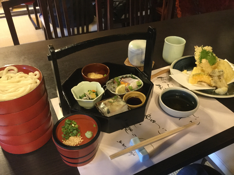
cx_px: 117
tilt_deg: -38.8
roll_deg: -1.6
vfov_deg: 45.4
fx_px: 210
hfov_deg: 58.4
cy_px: 88
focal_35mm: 31
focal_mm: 3.3
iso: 200
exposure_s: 1/17
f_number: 2.4
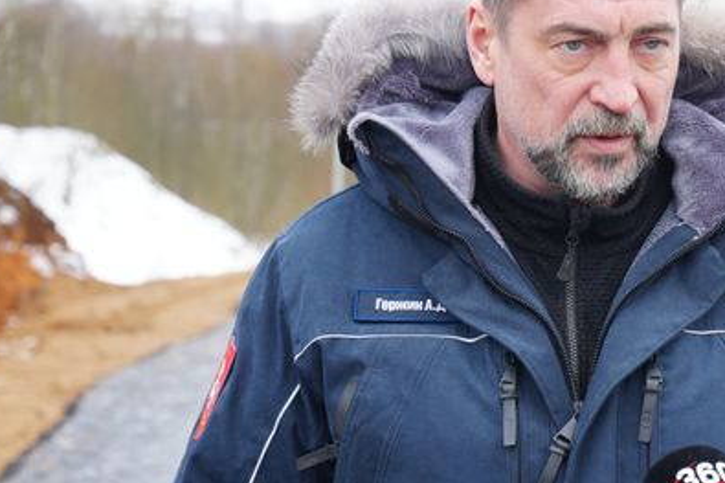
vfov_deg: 11.0
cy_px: 163
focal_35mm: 124
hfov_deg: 16.4
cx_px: 559
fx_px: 2496
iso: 800
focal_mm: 70
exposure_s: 1/100
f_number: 5.6
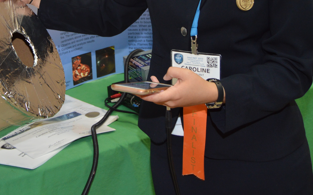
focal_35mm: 73
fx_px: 623
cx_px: 78
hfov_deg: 27.8
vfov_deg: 17.3
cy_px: -18
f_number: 4
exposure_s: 1/60
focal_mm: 22
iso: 400
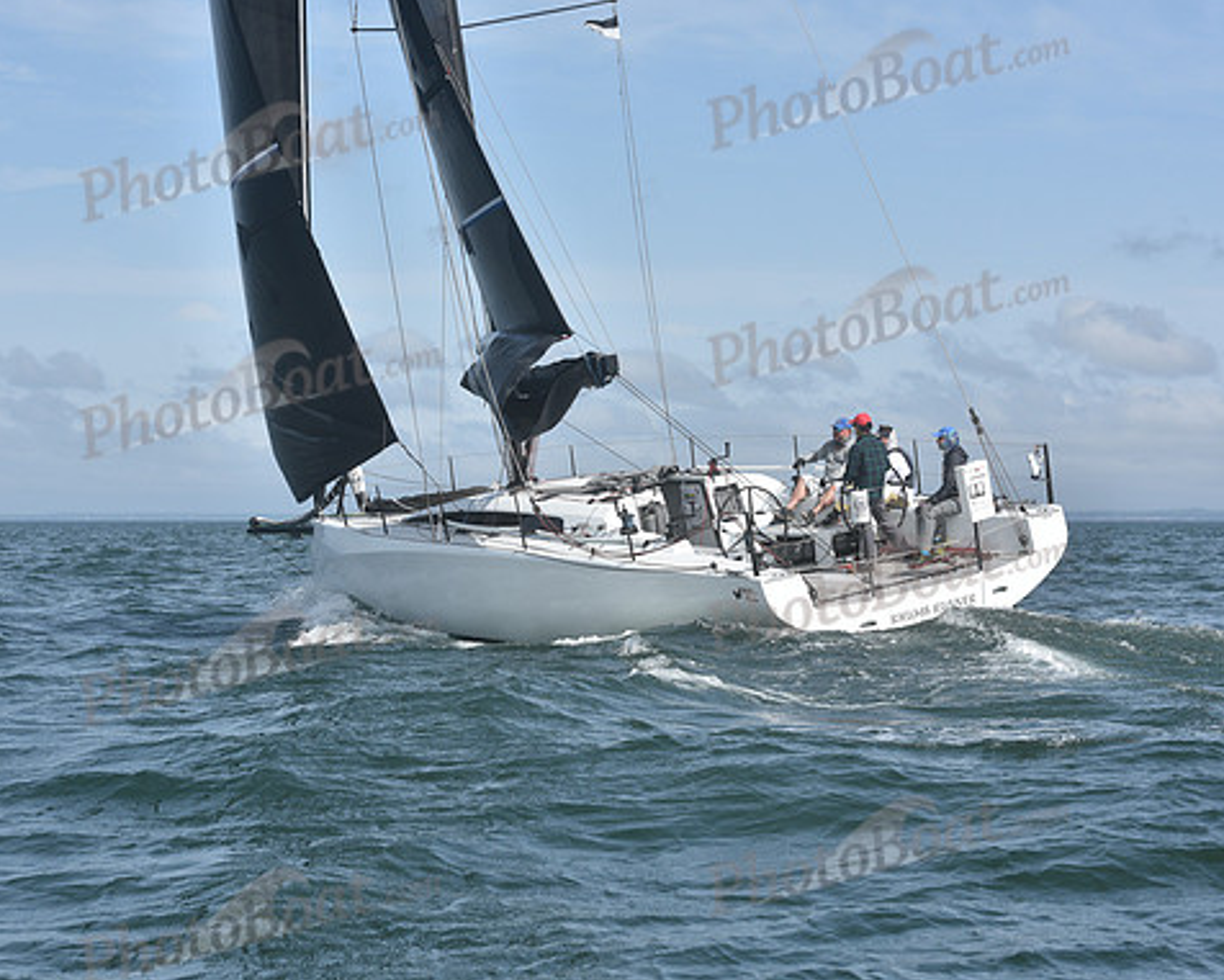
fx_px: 2899
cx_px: 576
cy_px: 490
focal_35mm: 80
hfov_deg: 23.8
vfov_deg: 19.2
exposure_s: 1/1000
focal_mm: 70
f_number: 8
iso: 200
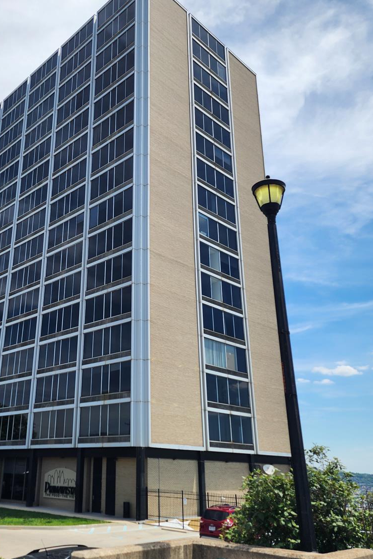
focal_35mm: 32
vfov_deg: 58.7
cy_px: 262
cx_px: 124
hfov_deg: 40.6
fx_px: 497
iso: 12
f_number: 1.8
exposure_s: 1/1157
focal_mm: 6.4
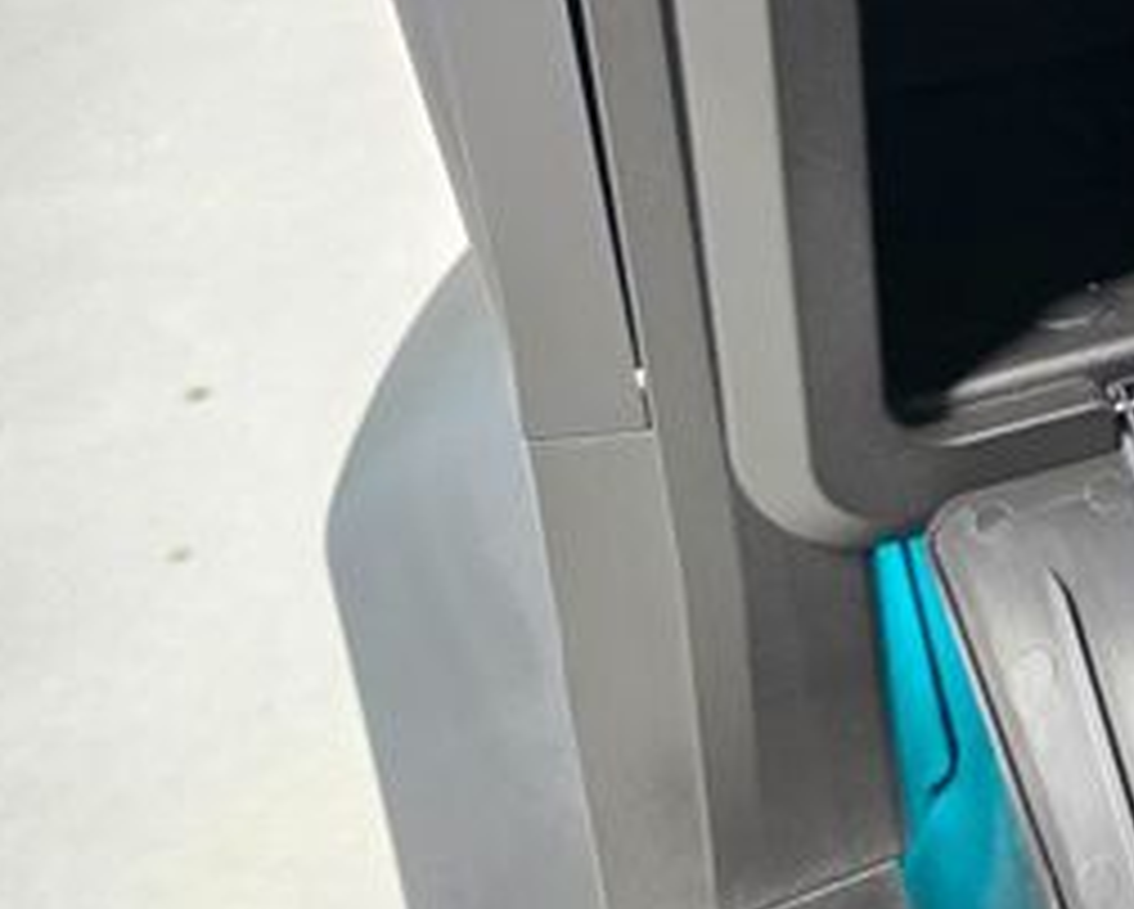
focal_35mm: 57
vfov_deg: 26.3
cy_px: 207
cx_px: 1408
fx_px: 1915
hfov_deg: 28.2
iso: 2000
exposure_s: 1/120
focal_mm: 6.3
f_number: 1.7
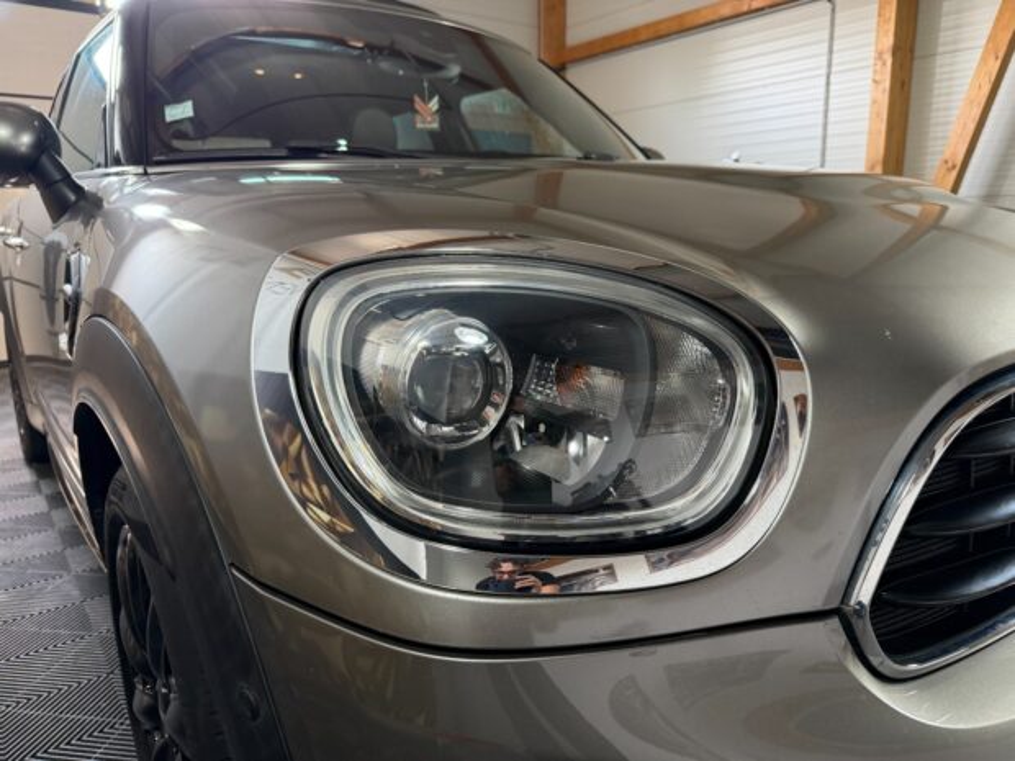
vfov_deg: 56.8
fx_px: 704
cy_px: 380
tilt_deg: -13.0
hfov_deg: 71.6
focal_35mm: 24
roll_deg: +0.9
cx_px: 508
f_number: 1.78
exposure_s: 1/63
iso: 200
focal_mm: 6.76
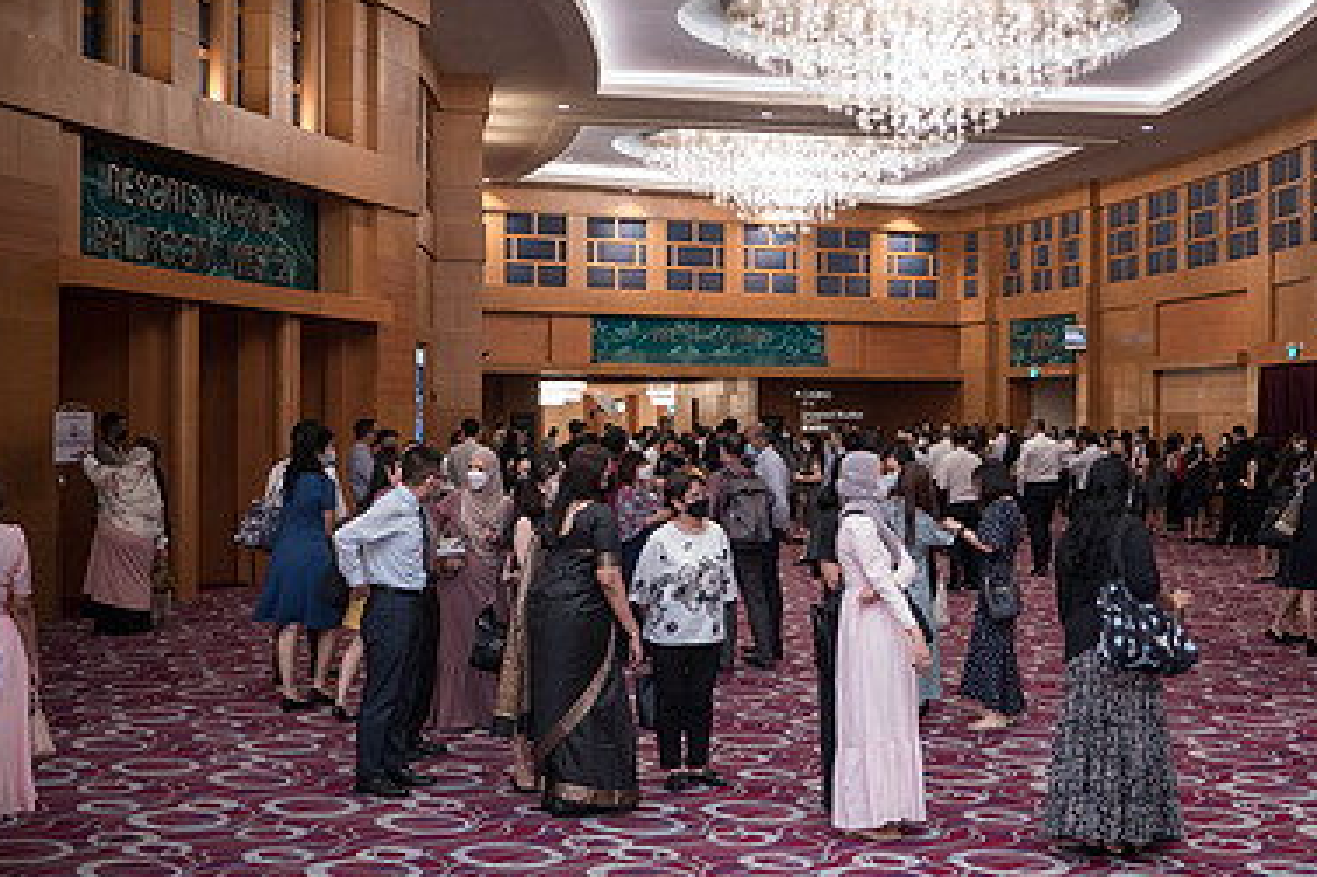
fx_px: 2048
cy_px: 404
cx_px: 926
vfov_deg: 24.2
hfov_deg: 35.1
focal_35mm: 56
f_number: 1.7
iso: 1600
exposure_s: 1/100
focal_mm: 17
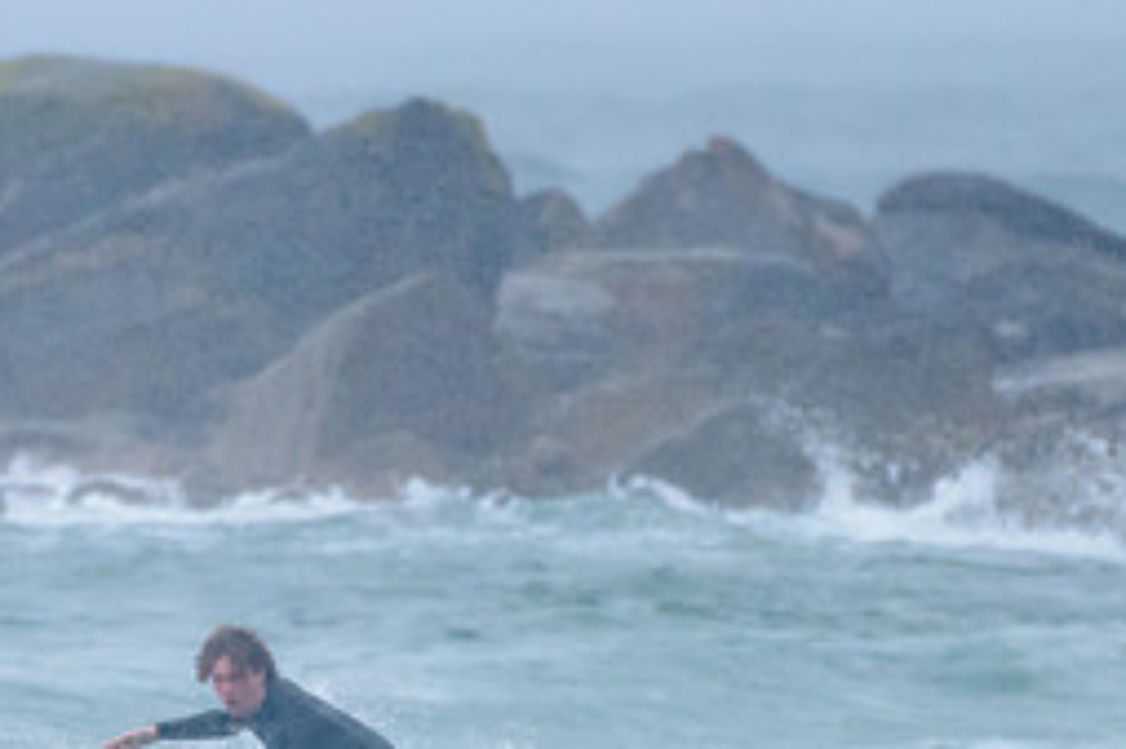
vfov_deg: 1.0
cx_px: 226
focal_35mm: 1400
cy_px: 785
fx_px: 43759
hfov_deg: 1.5
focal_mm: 500
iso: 2800
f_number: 5.6
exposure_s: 1/1250
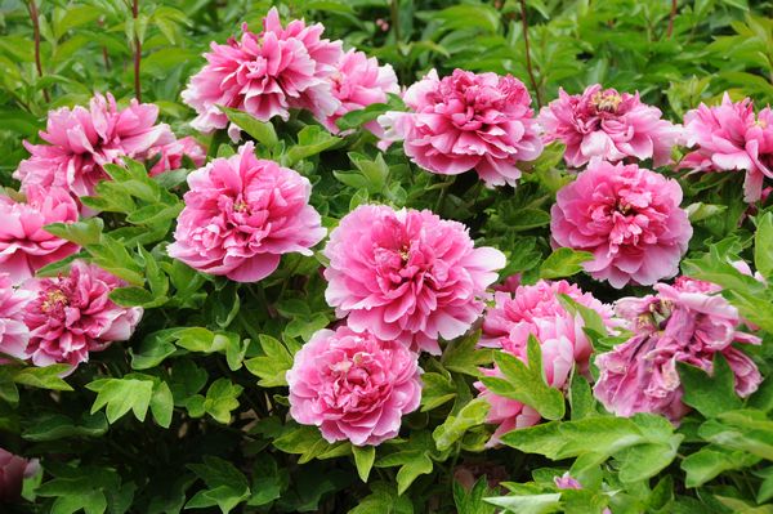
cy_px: 257
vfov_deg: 11.1
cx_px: 386
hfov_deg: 16.7
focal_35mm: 123
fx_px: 2639
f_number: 7.1
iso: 200
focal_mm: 82
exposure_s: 1/200
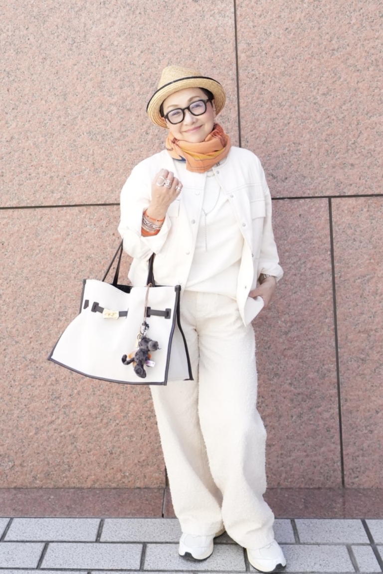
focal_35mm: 45
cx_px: 192
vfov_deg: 43.6
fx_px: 717
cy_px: 287
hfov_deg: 29.9
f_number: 2.8
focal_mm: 30
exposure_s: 1/4098
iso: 8000
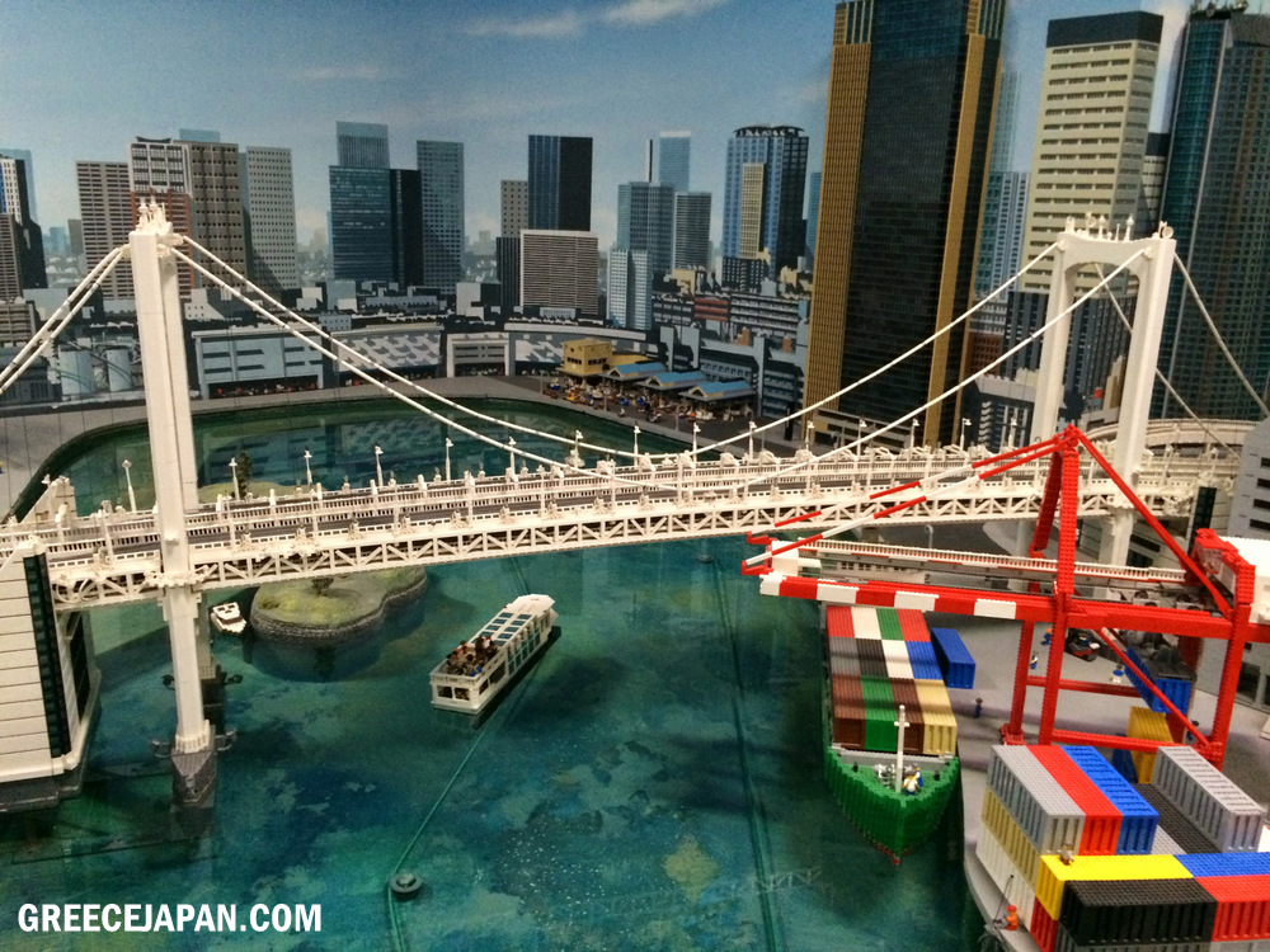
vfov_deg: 46.8
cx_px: 635
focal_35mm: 30
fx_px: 1101
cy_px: 476
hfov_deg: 60.0
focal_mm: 4.12
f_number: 2.2
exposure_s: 1/15
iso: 400
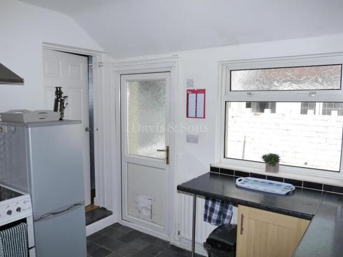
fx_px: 278
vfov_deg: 49.8
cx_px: 172
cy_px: 128
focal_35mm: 28
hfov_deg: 63.4
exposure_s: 1/250
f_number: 4.5
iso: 200
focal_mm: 14
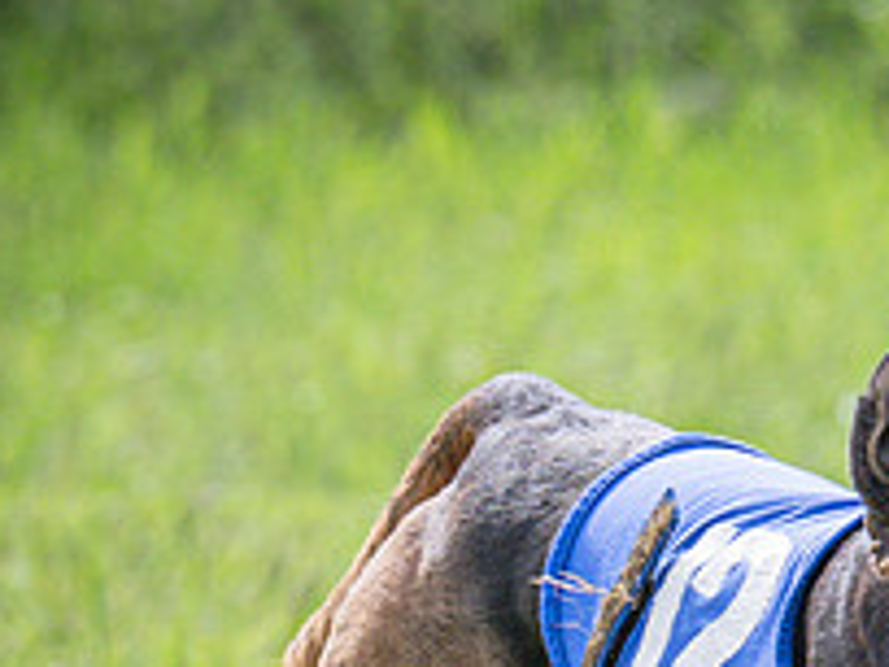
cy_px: 488
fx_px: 40988
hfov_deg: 1.2
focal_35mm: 1596
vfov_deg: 0.9
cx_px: 832
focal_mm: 200
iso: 400
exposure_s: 1/1600
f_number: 4.5
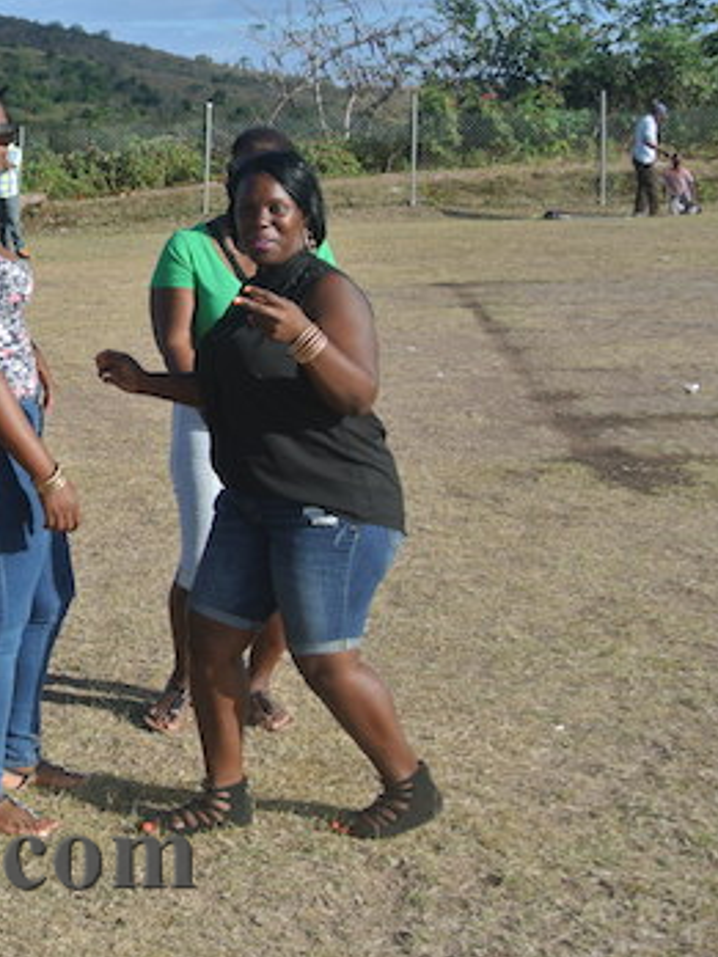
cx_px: -91
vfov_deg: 28.1
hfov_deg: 20.2
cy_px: 410
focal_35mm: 69
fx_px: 1908
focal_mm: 14.5
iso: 100
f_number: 4.5
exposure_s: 1/640
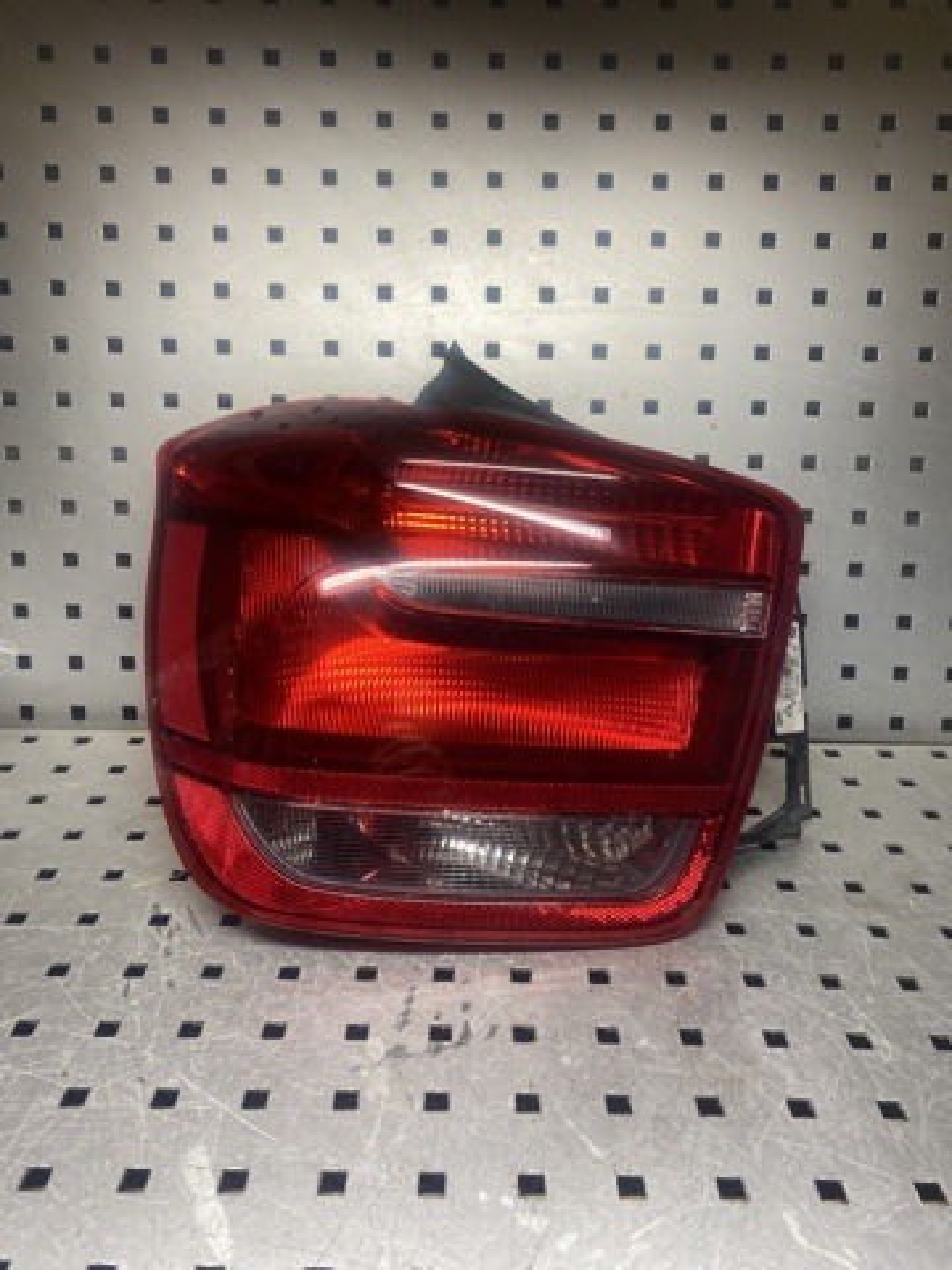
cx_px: 476
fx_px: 953
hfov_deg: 53.1
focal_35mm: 26
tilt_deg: -21.6
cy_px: 635
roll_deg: -1.0
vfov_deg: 67.3
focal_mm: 4.25
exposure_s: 1/100
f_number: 1.8
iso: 50
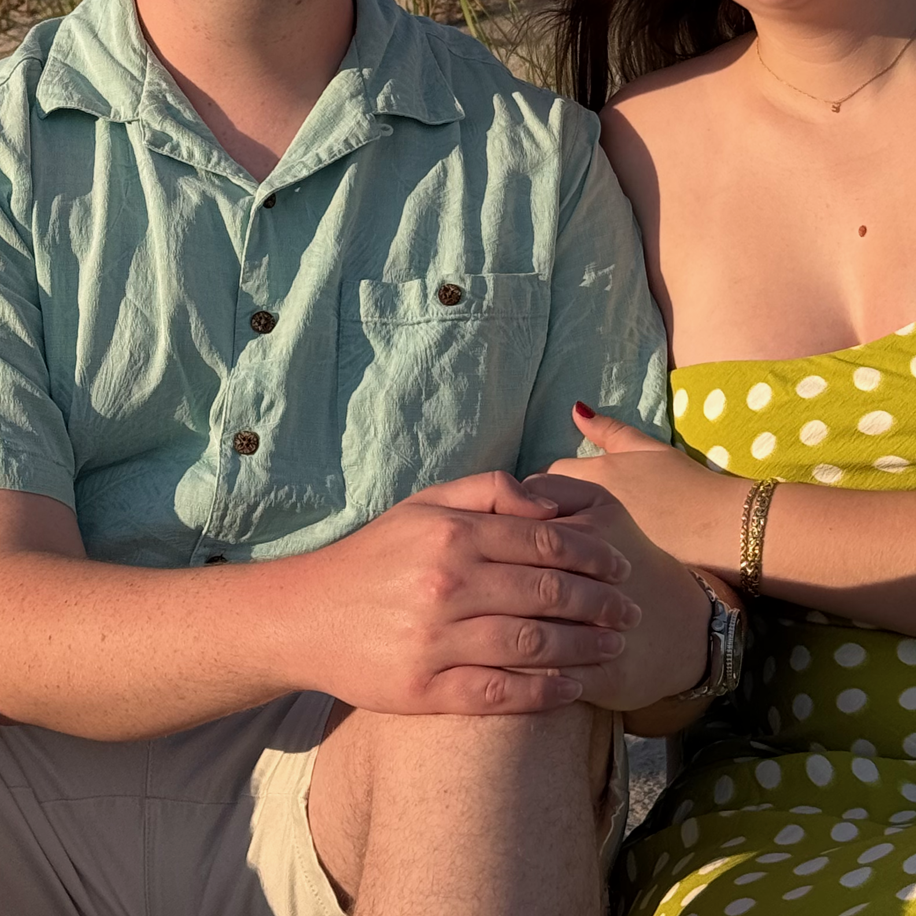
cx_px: 616
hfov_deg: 16.1
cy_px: -136
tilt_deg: +4.3
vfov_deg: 15.6
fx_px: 3233
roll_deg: +2.8
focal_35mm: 108
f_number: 1.78
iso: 64
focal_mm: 6.76
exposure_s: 1/4310
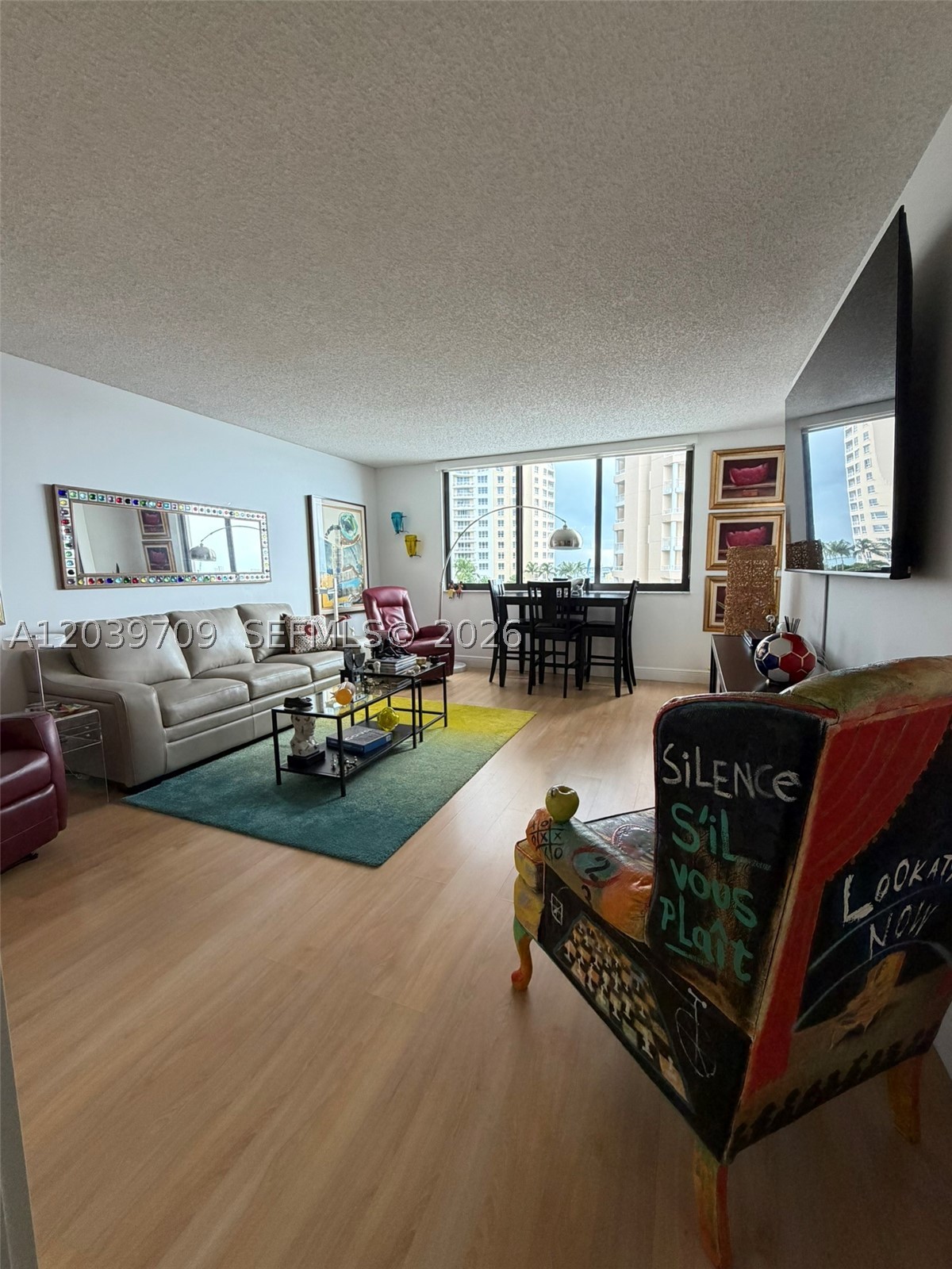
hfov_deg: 85.7
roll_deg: +1.0
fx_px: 513
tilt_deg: -6.4
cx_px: 476
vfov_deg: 102.1
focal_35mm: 14
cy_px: 634
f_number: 2.2
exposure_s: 1/121
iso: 320
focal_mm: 2.22
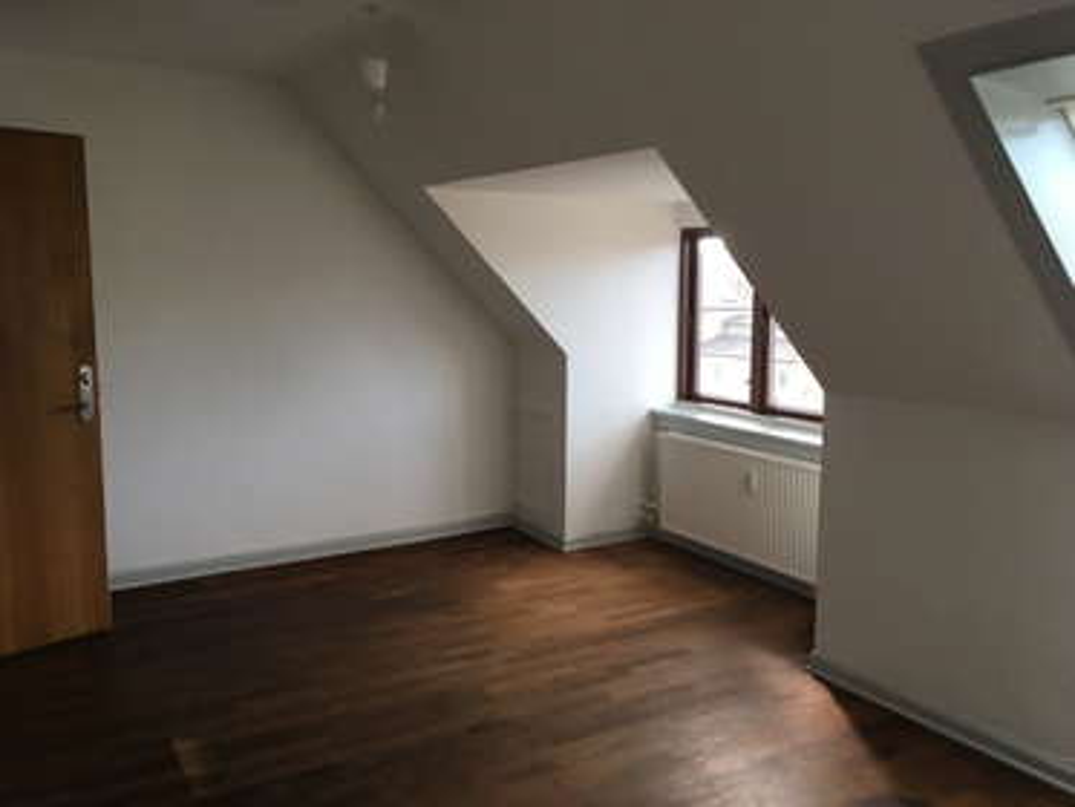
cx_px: 538
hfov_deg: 61.6
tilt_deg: -8.0
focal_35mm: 29
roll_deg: -0.5
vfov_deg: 48.3
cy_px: 404
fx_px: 901
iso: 25
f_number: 2.2
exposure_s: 1/33
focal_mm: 4.15
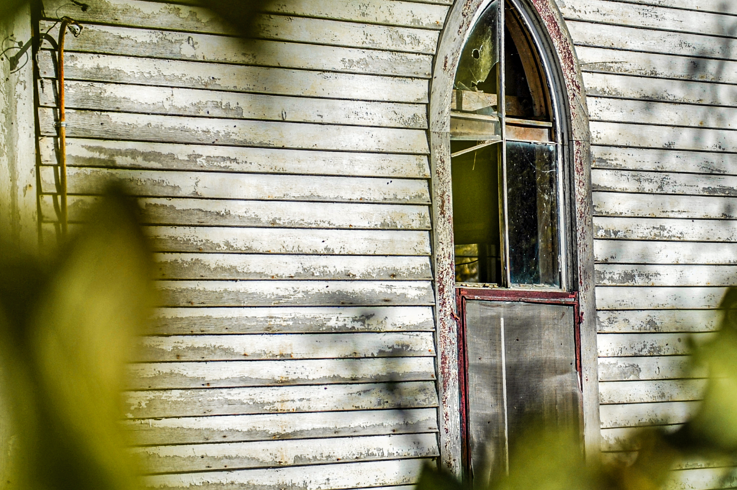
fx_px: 2987
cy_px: 190
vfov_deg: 9.4
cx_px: 511
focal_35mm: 146
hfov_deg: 14.0
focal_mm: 70
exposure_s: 1/2500
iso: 200
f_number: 2.8
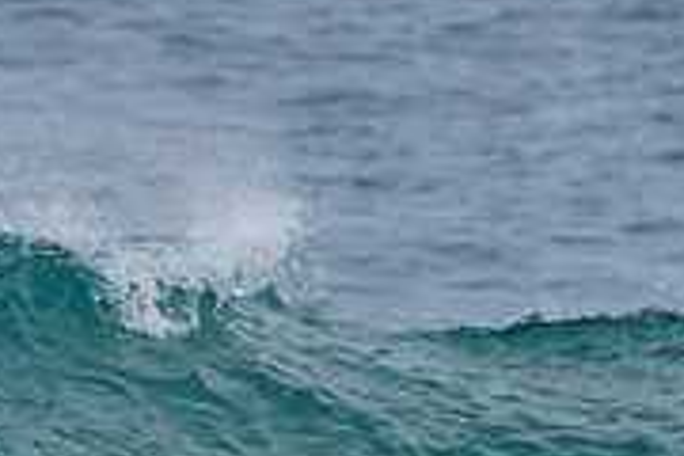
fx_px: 37598
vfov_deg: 0.7
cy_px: 632
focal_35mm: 1979
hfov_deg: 1.0
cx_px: -15
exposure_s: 1/2000
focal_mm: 500
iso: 110
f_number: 5.6
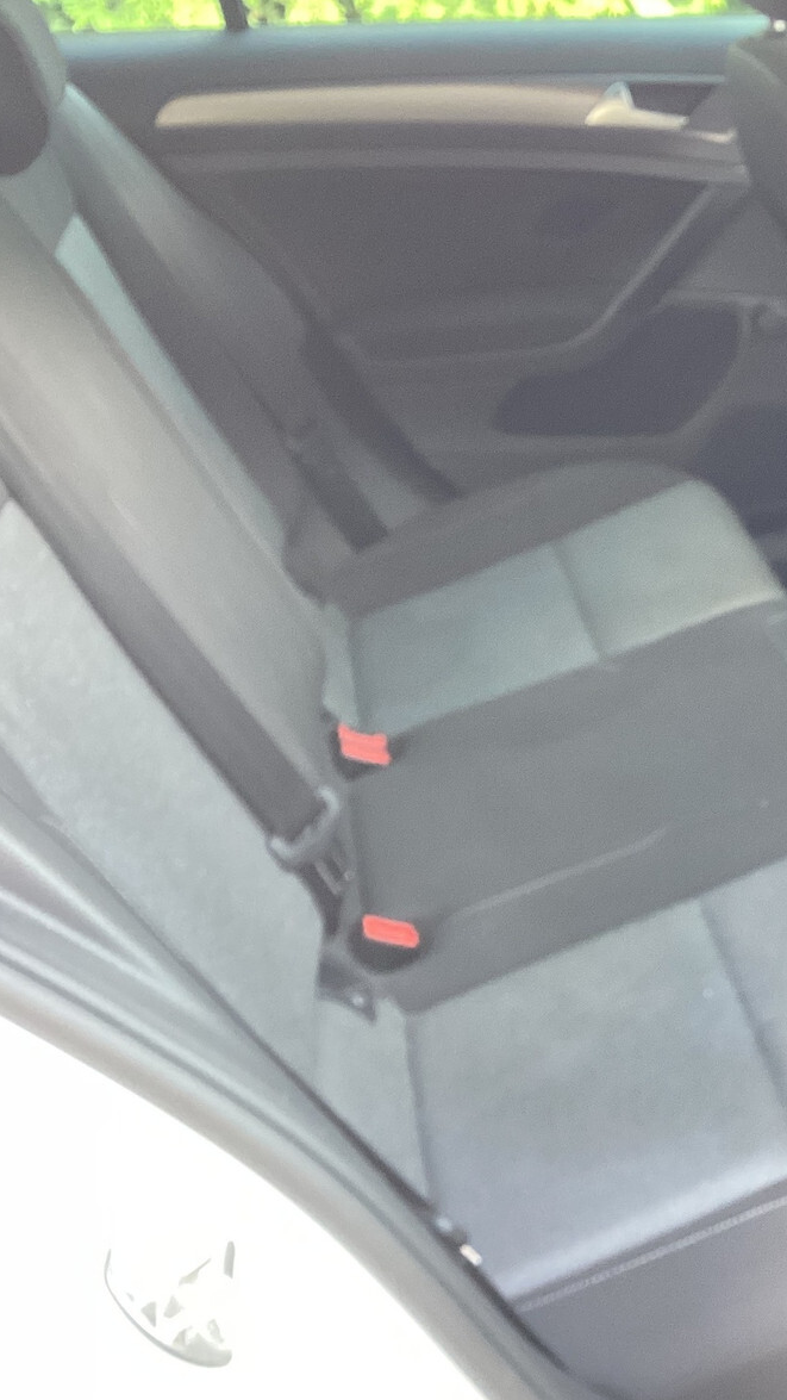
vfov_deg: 44.6
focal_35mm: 46
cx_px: 712
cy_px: 696
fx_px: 1706
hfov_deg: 25.2
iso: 125
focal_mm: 3.3
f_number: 2.4
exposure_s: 1/60
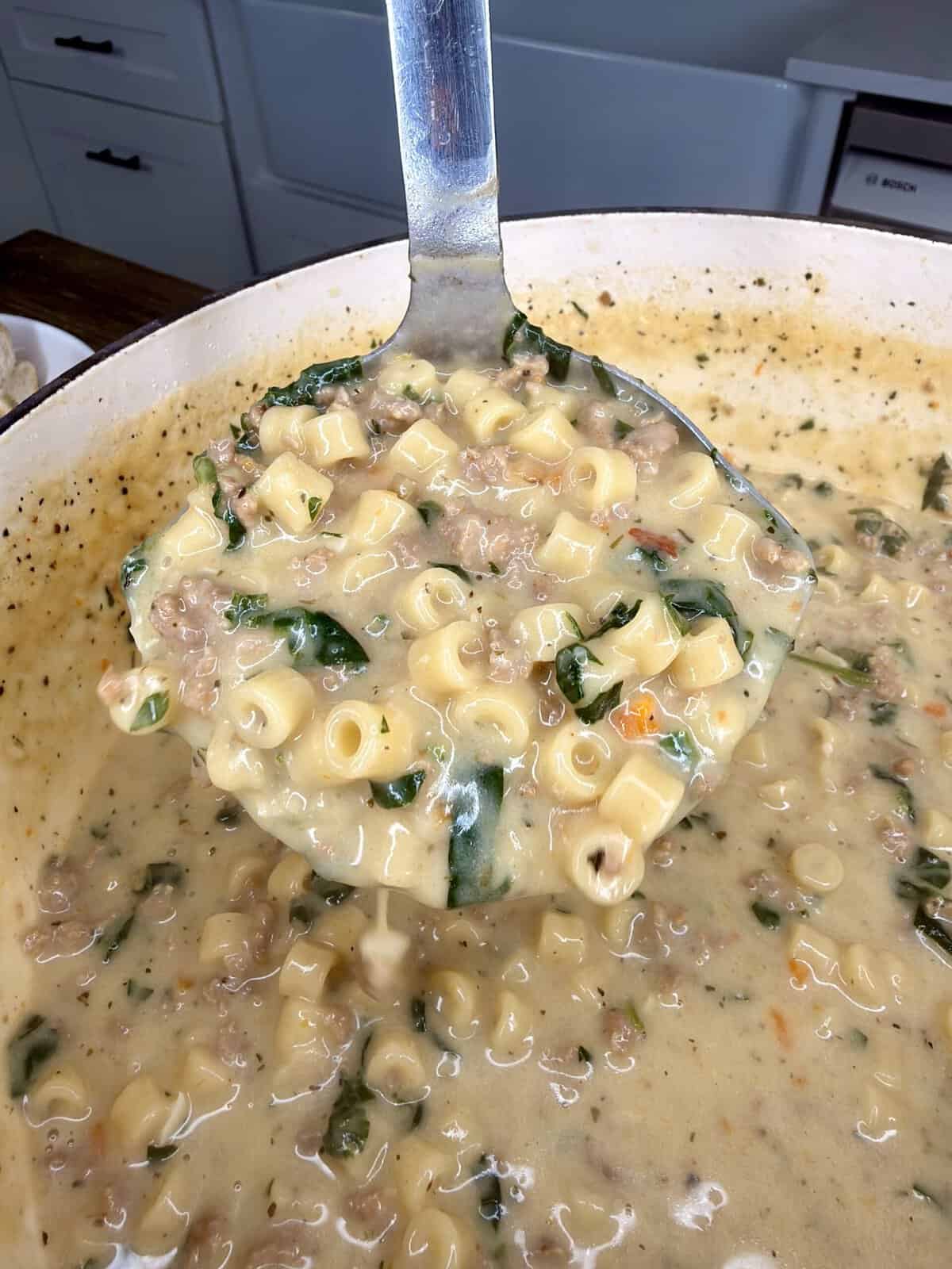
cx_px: 476
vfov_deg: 71.6
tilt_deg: -42.7
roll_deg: +2.2
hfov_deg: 56.8
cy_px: 634
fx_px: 880
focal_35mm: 24
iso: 20
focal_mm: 2.22
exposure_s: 1/120
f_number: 2.2
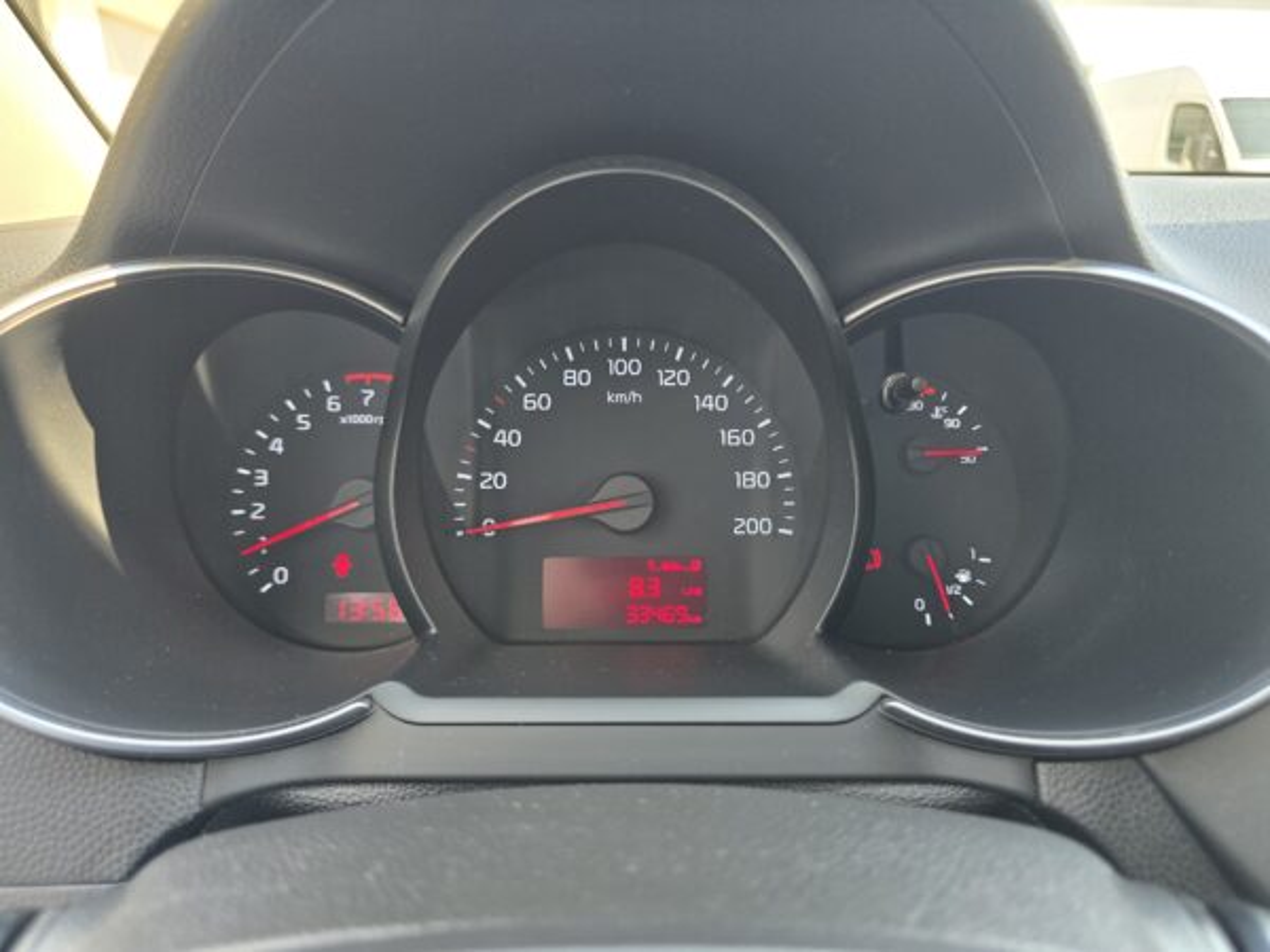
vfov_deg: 58.9
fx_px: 844
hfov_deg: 73.9
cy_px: 476
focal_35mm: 23
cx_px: 635
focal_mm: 6.3
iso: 200
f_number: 1.7
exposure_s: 1/180
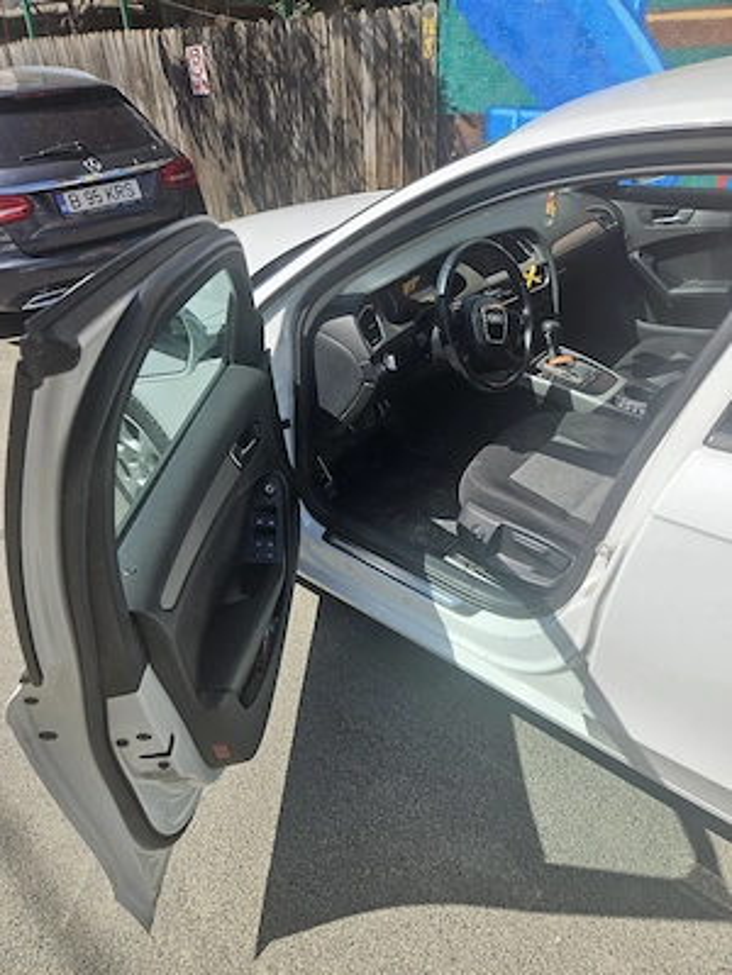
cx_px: 366
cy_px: 488
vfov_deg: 73.9
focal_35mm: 23
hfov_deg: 58.9
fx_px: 648
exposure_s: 1/1429
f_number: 1.8
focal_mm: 5.4
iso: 25
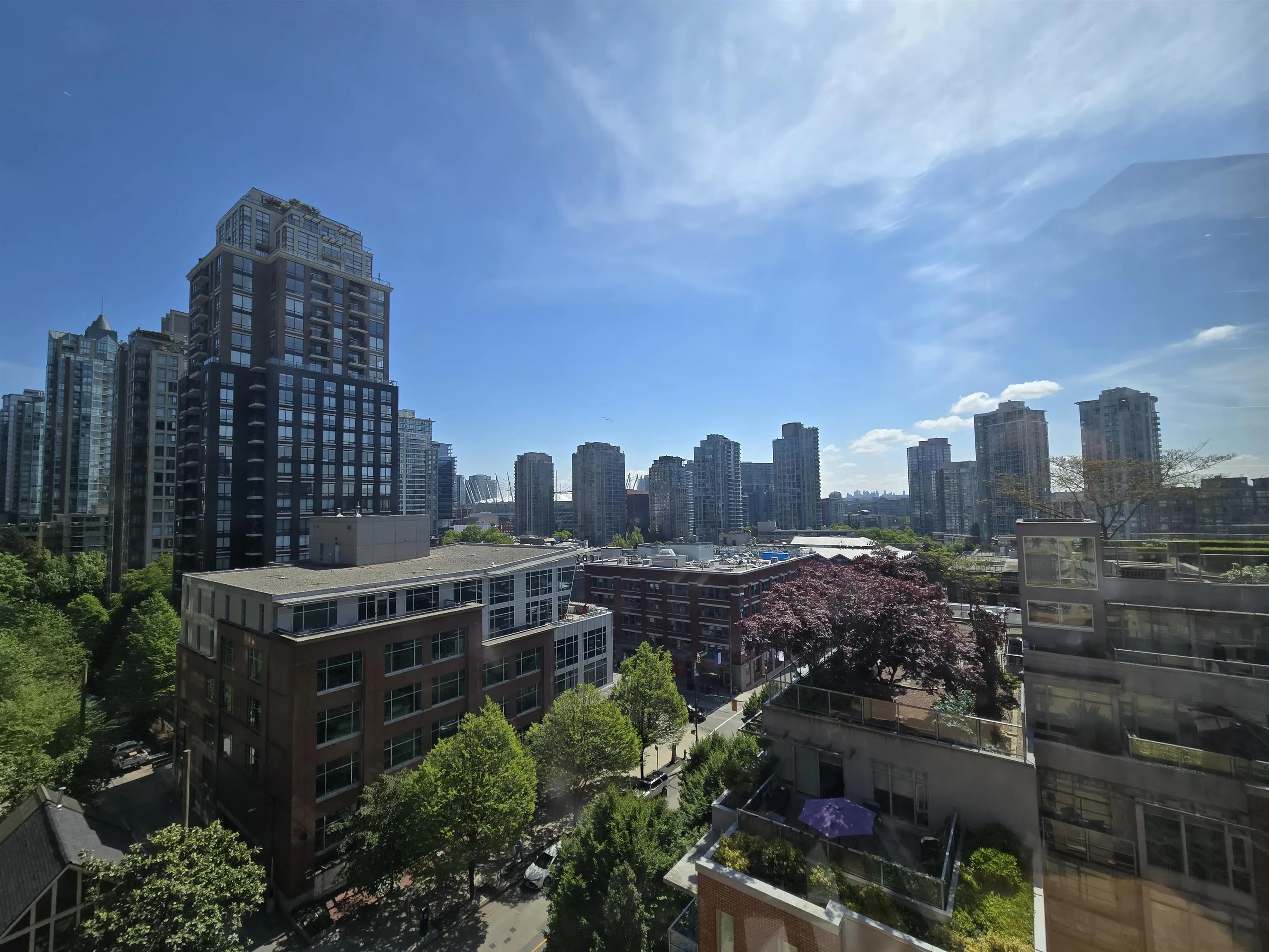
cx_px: 634
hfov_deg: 106.2
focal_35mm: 13
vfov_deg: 89.9
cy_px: 476
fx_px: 477
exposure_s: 1/2308
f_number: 2.2
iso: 50
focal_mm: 2.2
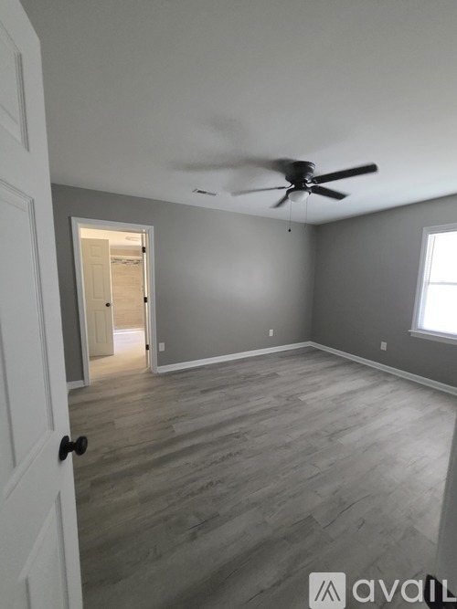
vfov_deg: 106.2
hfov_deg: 89.9
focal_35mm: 13
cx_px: 228
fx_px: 229
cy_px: 304
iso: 1000
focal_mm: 1.7
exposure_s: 1/60
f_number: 2.2
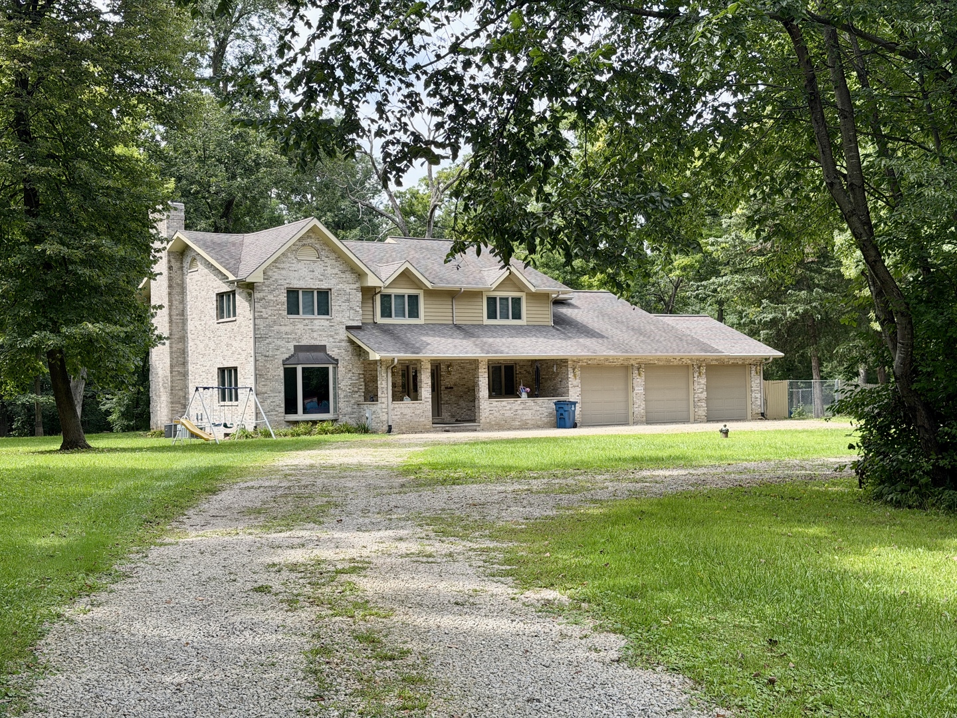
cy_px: 359
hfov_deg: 39.7
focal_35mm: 48
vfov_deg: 30.3
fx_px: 1327
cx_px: 478
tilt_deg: +1.0
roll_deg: +1.4
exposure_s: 1/1403
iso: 80
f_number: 1.78
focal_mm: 6.76
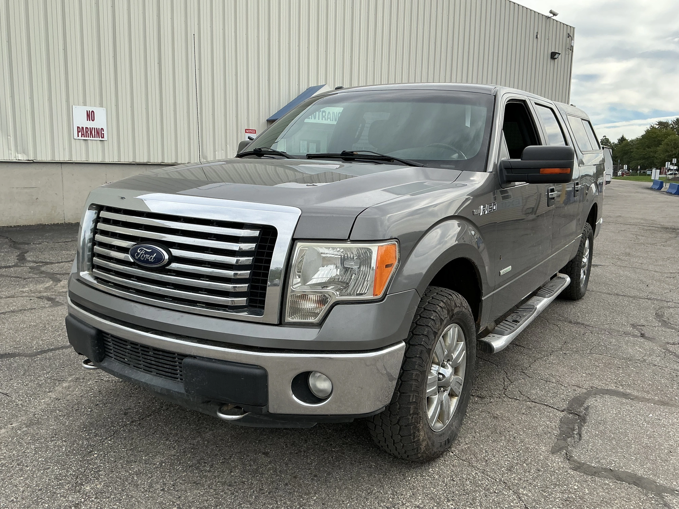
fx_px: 549
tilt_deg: -8.3
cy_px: 254
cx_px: 340
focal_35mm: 28
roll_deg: -1.3
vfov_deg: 49.7
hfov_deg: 63.4
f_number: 1.8
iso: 25
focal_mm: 3
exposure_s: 1/1015
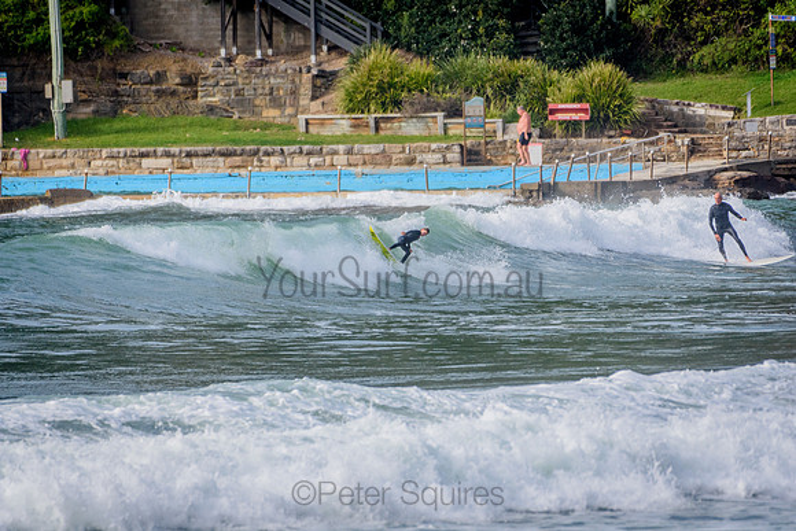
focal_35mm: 750
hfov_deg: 2.7
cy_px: 266
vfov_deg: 1.8
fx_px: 16586
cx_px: 398
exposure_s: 1/2000
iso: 360
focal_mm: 500
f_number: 5.6
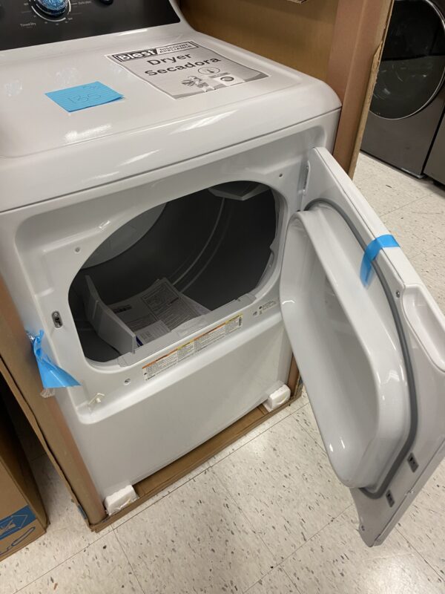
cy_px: 297
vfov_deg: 67.3
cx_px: 222
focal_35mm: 26
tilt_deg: -41.6
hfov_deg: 53.1
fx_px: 446
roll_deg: -1.6
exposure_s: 1/66
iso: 80
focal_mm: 4.25
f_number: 1.8
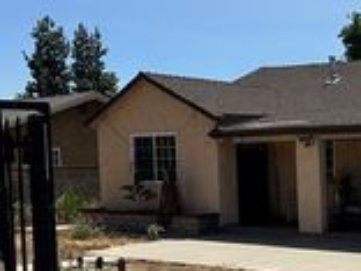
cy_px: 230
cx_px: 393
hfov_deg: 23.8
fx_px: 803
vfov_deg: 18.9
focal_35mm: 77
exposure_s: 1/6623
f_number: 1.78
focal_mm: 6.86
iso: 80
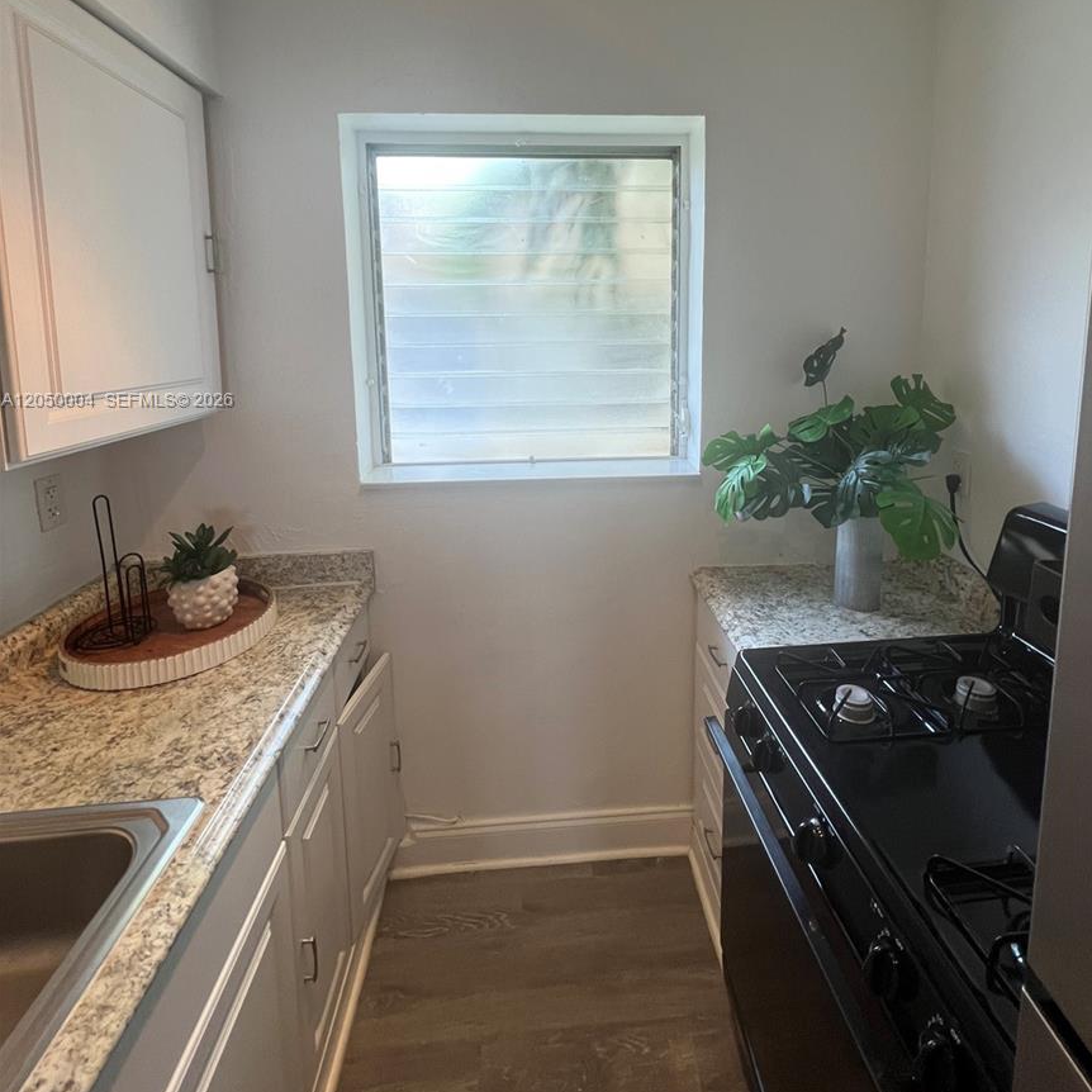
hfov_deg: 87.4
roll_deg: -1.6
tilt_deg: -5.5
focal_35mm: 16
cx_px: 569
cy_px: 402
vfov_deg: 85.5
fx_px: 571
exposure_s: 1/60
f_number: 1.8
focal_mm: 1.57
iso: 200
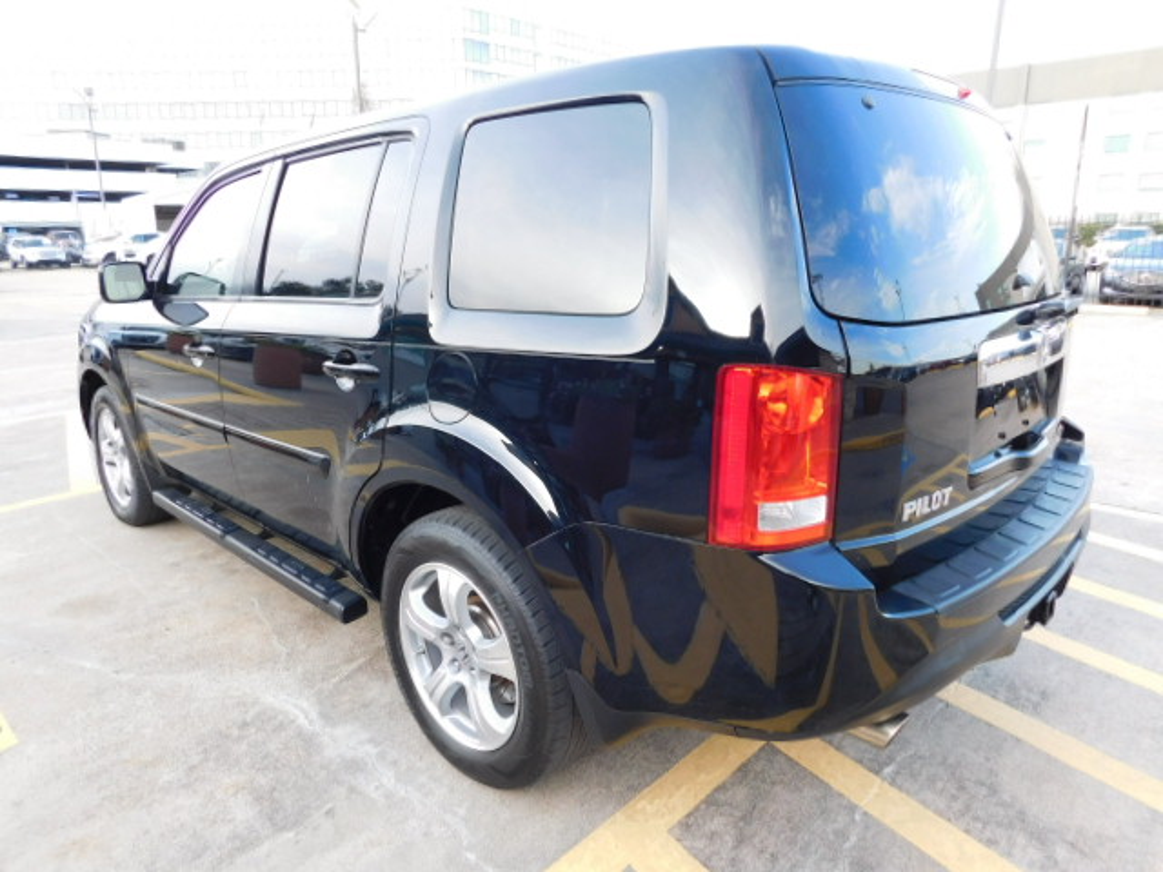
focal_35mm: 24
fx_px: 806
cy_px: 436
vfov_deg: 56.8
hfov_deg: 71.6
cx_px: 582
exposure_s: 1/80
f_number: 3
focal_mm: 4.1
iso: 125
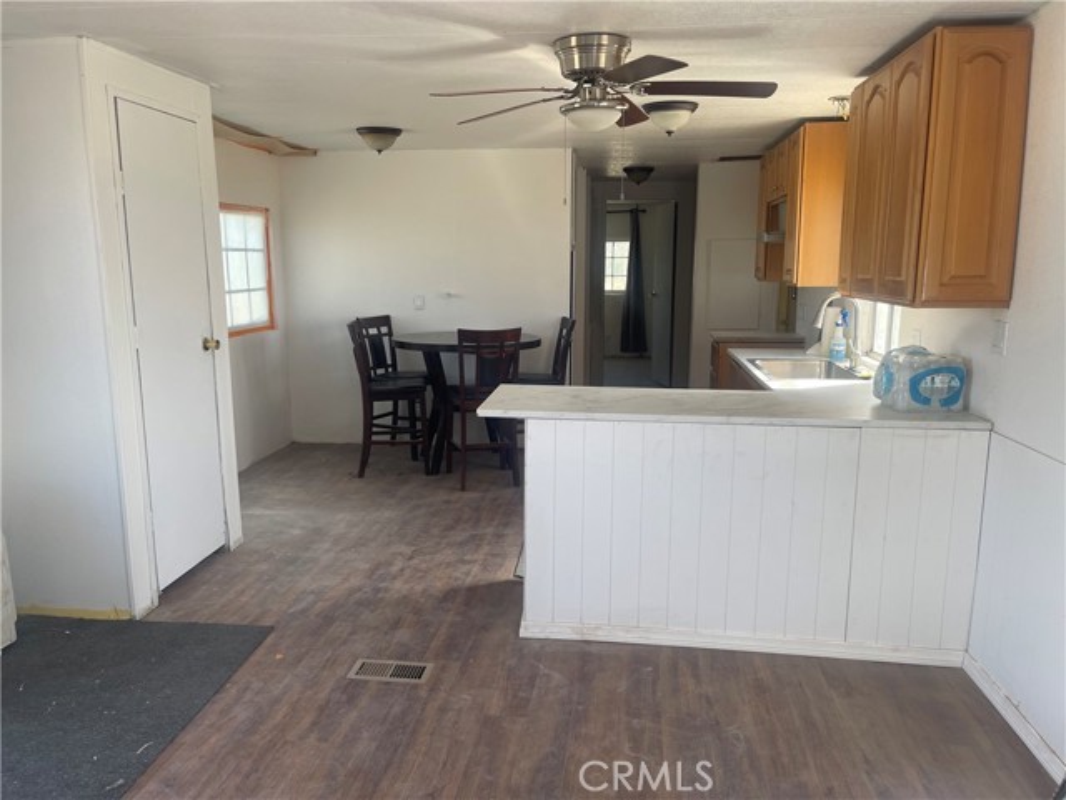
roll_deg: -0.4
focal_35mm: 25
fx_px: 770
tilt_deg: -10.8
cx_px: 533
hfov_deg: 69.4
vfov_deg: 54.9
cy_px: 400
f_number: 1.6
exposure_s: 1/247
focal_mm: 5.1
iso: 32
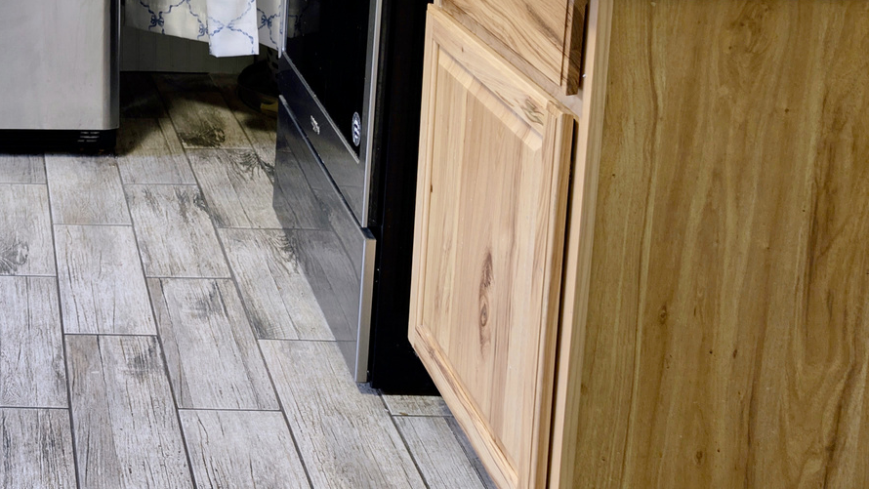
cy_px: -128
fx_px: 1383
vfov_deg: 18.8
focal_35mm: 60
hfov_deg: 31.7
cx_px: -33
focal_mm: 6.9
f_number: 1.68
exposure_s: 1/17.1
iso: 63
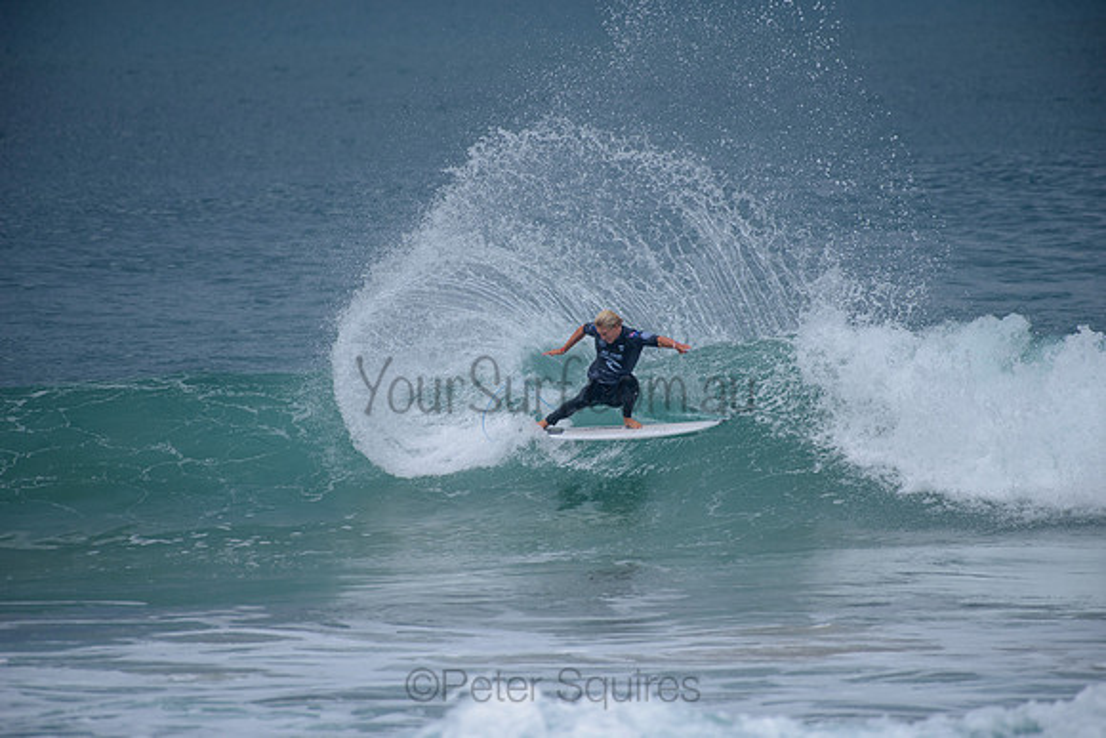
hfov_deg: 4.1
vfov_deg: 2.8
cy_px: 369
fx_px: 15364
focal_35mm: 500
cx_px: 553
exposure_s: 1/2000
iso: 200
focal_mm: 500
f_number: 5.6
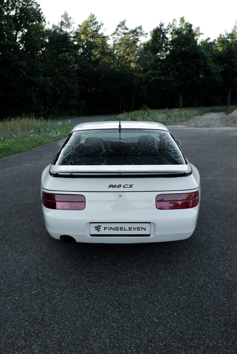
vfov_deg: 63.6
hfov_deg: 45.0
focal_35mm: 29
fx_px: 286
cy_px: 171
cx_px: 120
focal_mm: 28
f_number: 3.2
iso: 100
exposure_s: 1/100
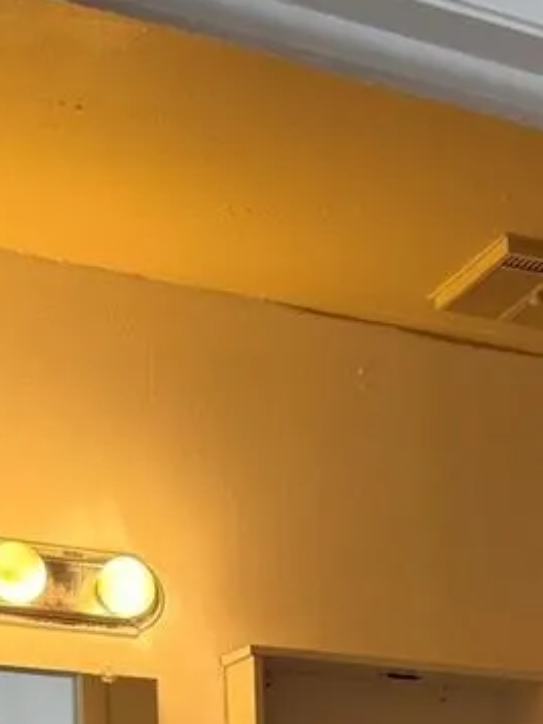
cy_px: 1214
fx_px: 1694
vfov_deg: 19.5
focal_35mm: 81
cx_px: 612
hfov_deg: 17.5
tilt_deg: -9.3
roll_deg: -1.6
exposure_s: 1/120
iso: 80
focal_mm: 6.76
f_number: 1.78
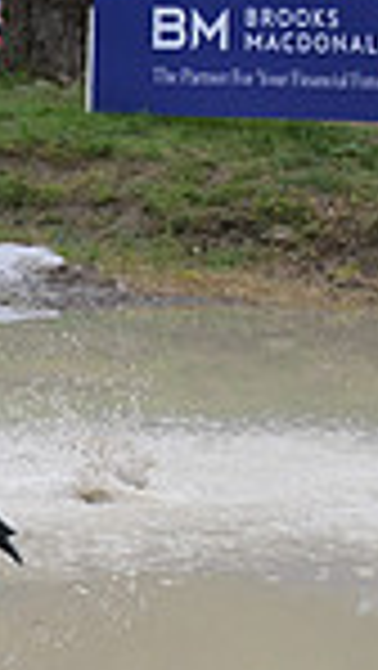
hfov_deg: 4.1
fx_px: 5088
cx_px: -684
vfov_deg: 7.5
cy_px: 443
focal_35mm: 286
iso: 1000
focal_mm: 70
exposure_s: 1/1250
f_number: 5.6
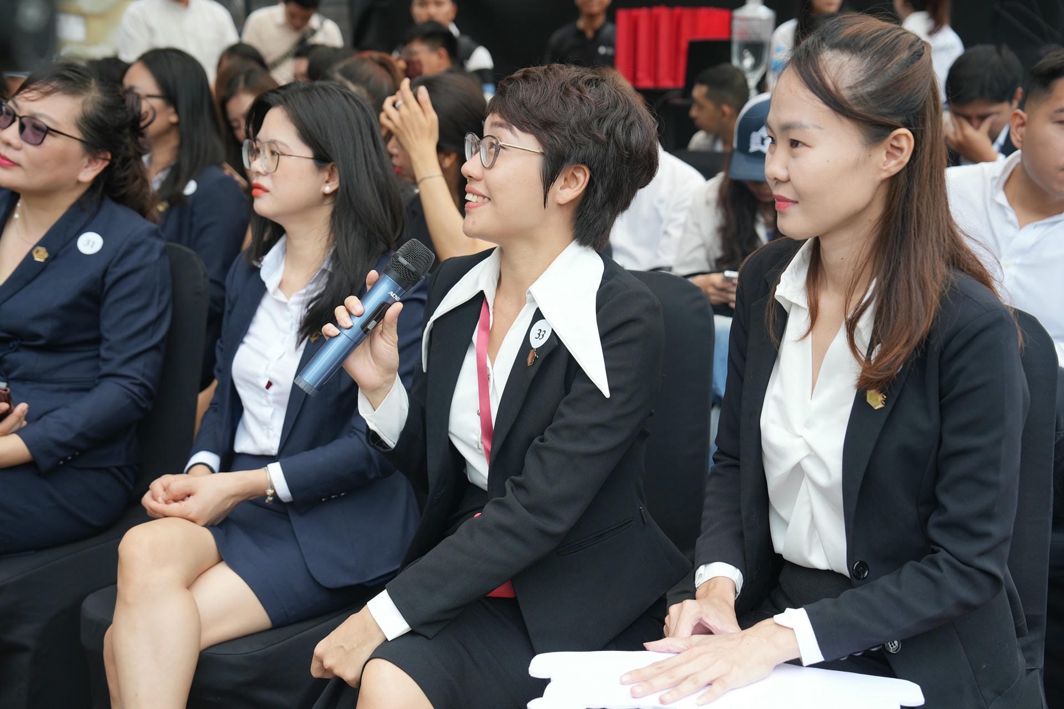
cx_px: 532
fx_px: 1389
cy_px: 354
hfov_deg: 41.9
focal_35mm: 47
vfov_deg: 28.6
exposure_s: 1/250
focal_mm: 47
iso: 160
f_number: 4
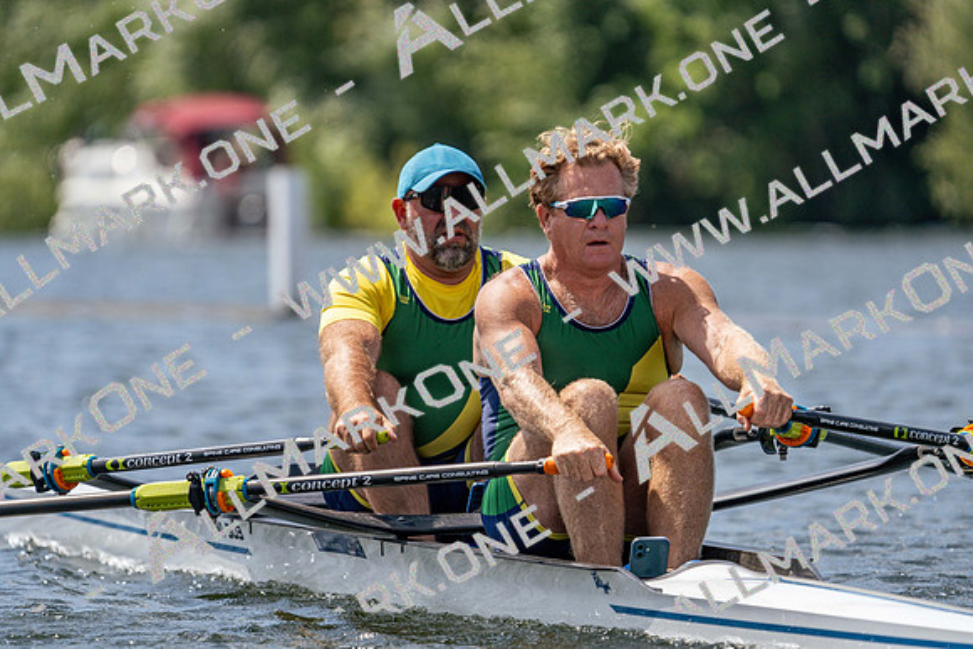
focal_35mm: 437
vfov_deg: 3.1
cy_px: 324
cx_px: 486
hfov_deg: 4.7
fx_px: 11813
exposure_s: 1/2000
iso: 320
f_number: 6.3
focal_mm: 437
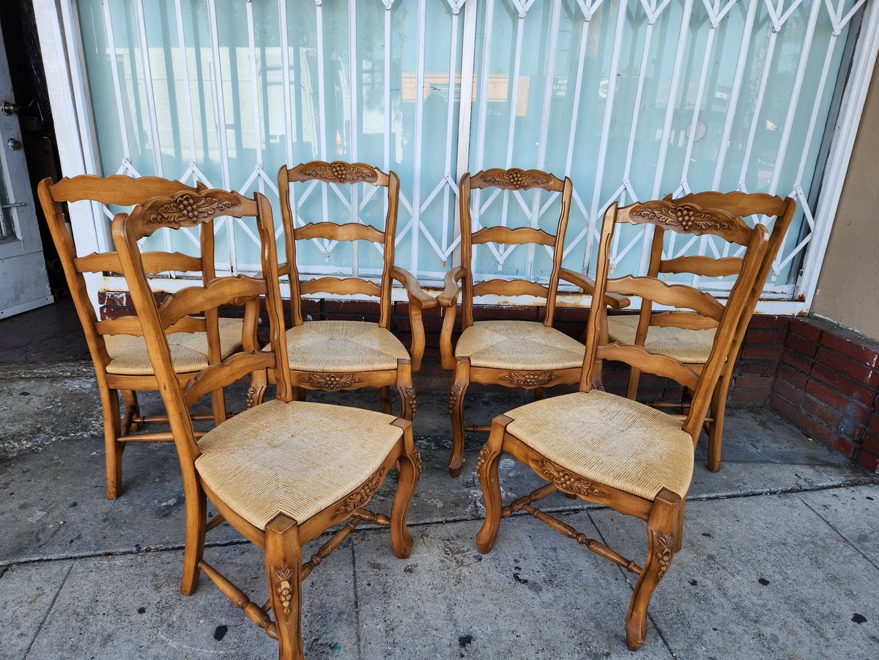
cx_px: 440
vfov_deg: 58.9
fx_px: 584
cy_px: 330
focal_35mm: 23
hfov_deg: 73.9
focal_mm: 5.4
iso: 20
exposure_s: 1/197
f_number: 1.8
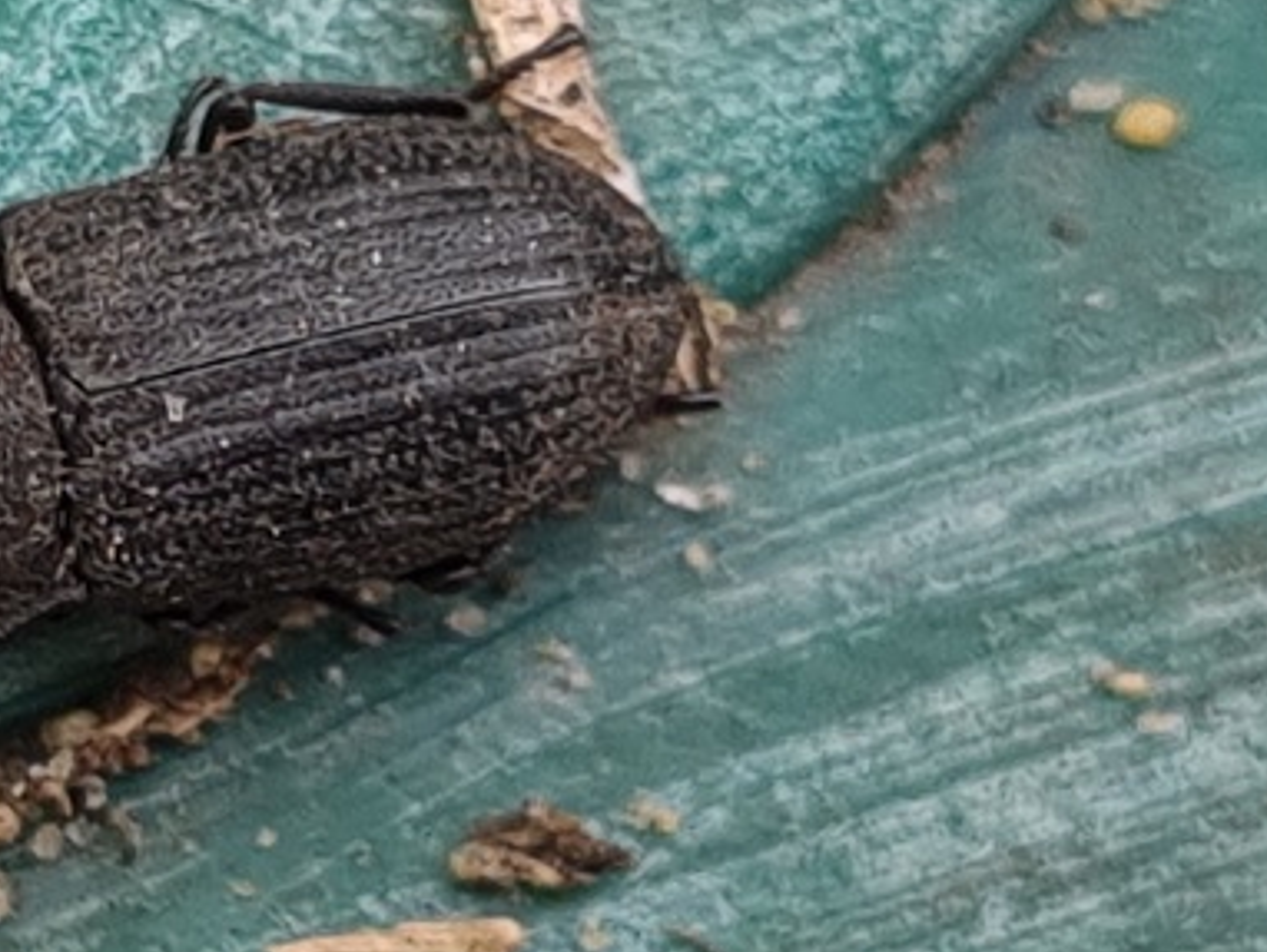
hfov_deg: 31.5
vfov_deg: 25.2
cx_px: 98
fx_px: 2124
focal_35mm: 58
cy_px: 415
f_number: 1.8
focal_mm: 5.4
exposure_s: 1/213
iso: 50
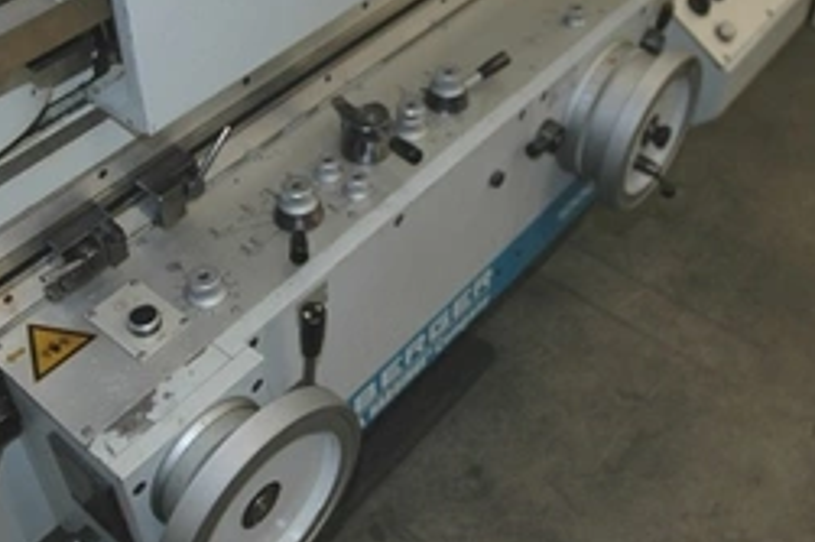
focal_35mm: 43
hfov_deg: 45.2
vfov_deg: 30.9
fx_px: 973
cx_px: 321
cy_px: 179
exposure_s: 1/60
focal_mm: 18
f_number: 3.5
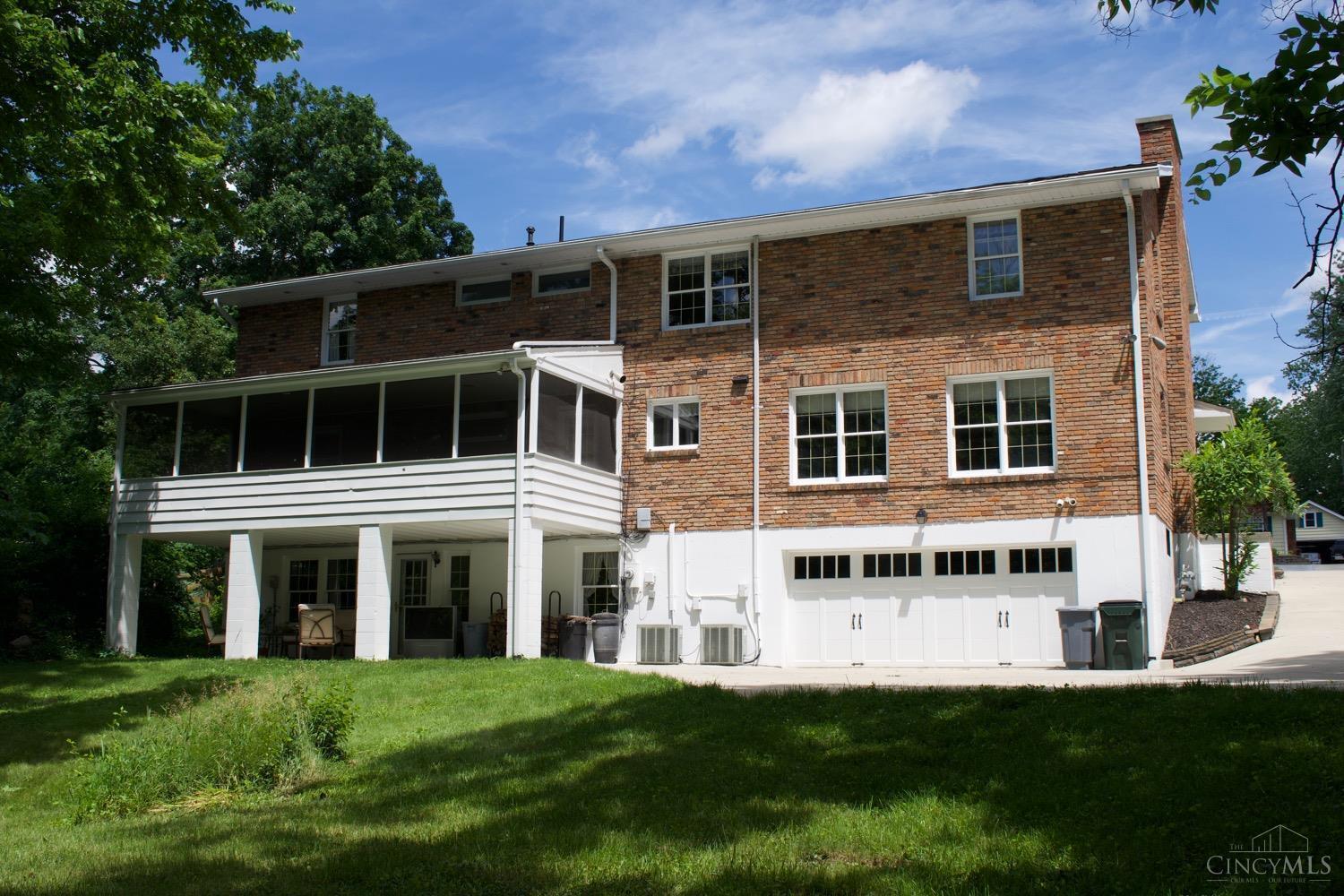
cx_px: 672
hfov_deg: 53.1
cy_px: 448
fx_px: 1344
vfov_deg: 36.9
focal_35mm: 36
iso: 100
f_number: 8
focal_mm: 24
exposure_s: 1/320
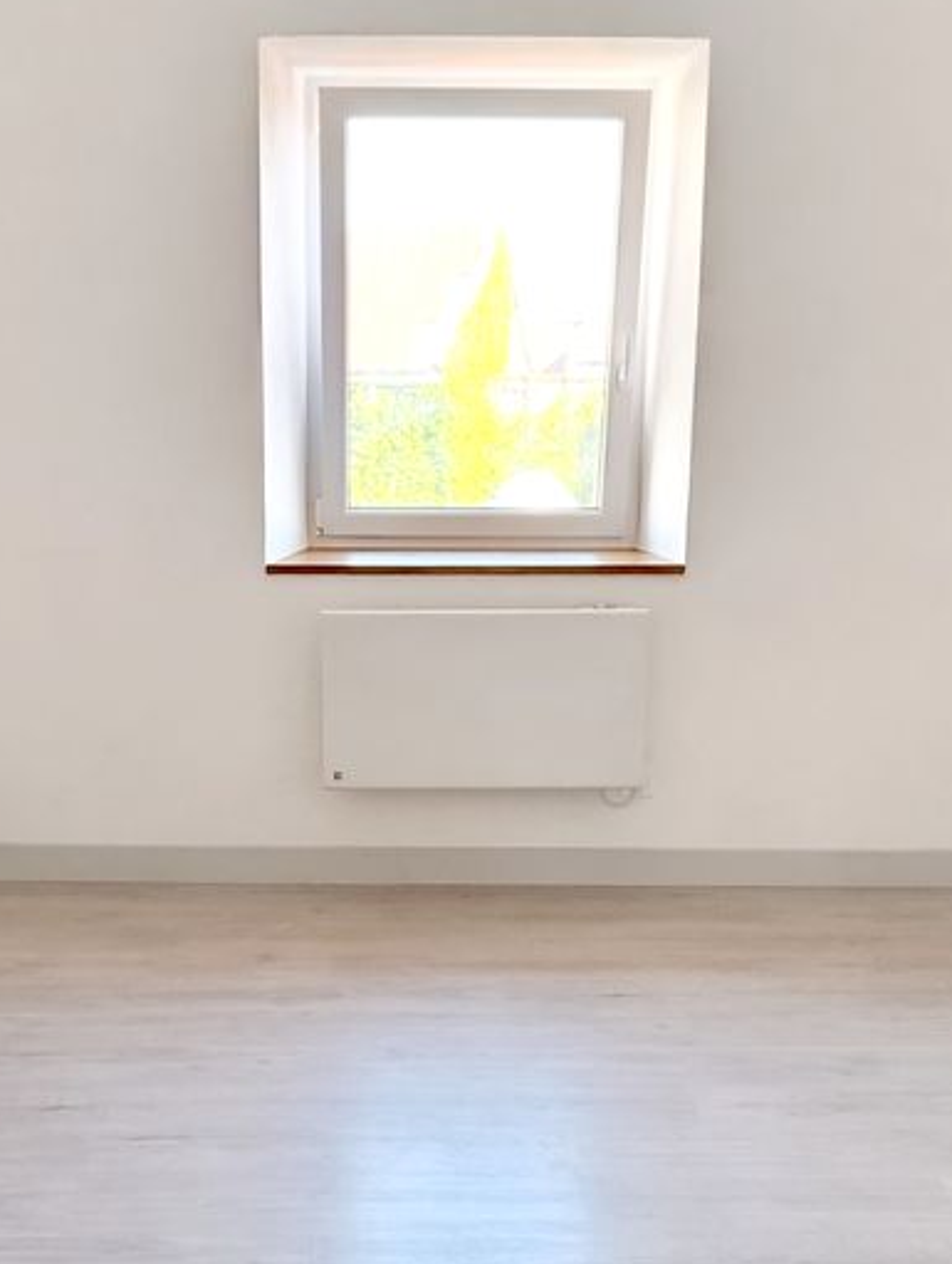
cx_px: 377
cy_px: 848
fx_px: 1645
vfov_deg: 41.4
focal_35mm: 45
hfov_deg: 32.2
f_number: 1.65
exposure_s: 1/100
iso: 535
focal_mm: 6.11
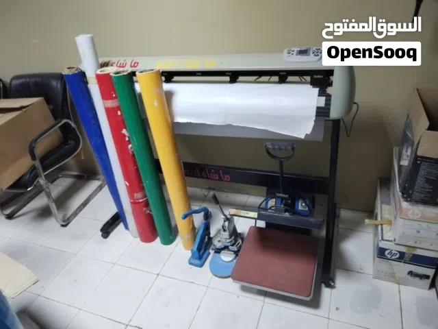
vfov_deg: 53.1
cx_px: 219
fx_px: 329
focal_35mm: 26
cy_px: 164
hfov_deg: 67.3
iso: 639
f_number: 1.8
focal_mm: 4.75
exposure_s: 1/33.3
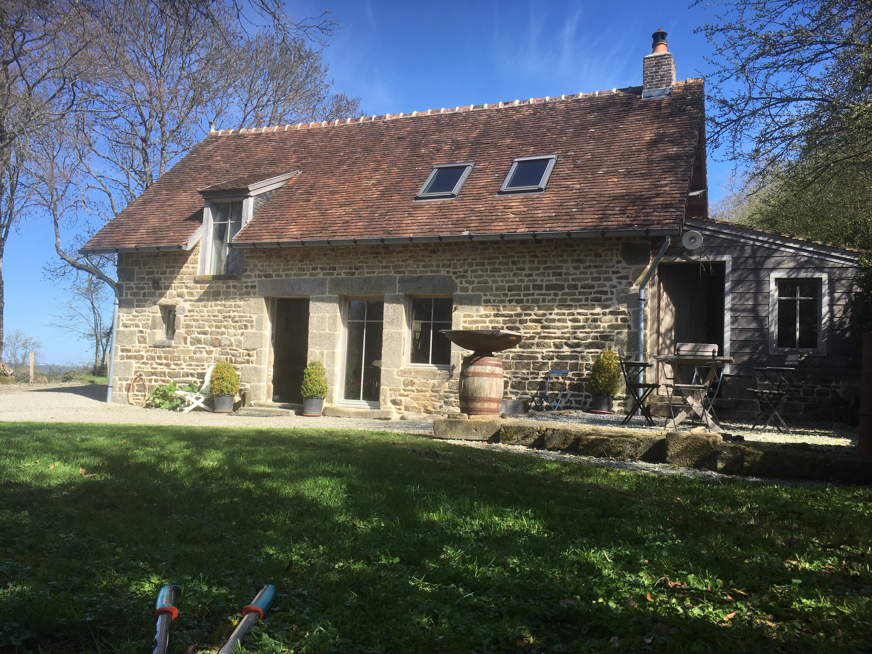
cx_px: 436
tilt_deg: +4.4
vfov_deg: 48.2
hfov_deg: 61.7
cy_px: 327
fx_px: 731
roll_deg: -2.2
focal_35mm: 29
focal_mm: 4.15
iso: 25
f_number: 2.2
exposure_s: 1/587
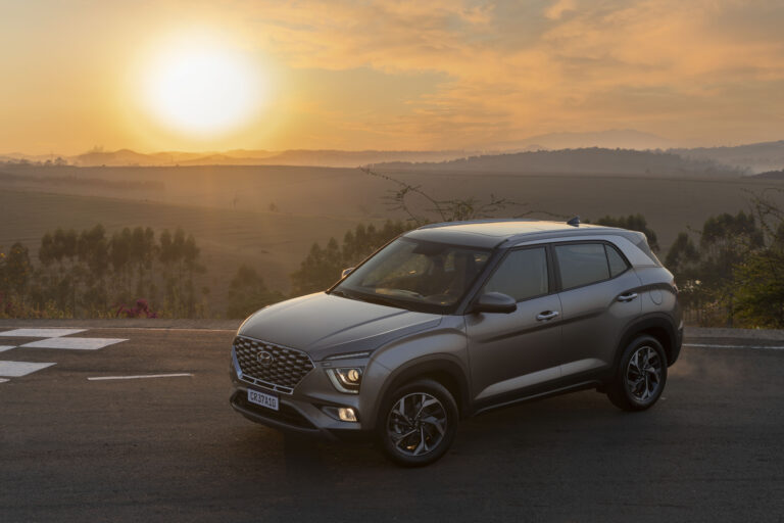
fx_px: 1023
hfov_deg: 41.9
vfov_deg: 28.6
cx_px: 392
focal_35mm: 47
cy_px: 262
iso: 100
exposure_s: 1/25
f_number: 6.3
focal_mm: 47
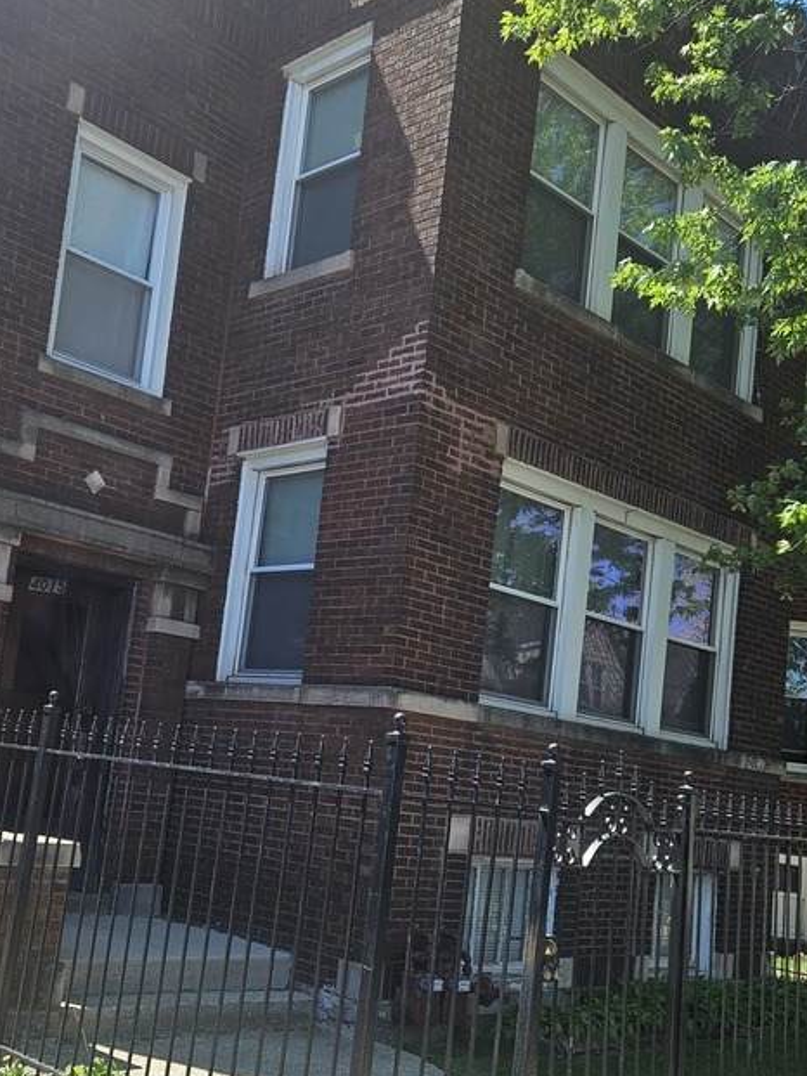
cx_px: 358
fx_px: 1243
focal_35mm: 40
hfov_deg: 35.9
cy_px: 603
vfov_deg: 46.7
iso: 25
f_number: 1.8
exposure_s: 1/832
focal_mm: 5.4
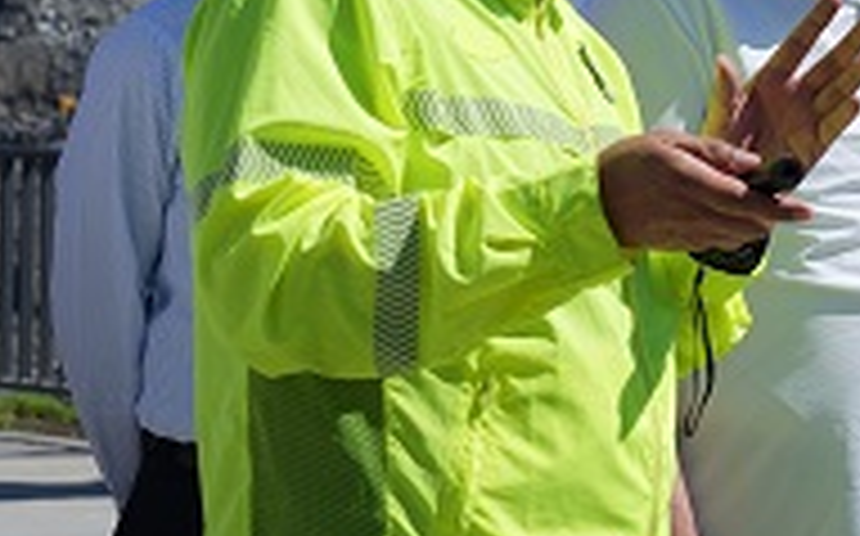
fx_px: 3232
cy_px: -90
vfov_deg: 9.4
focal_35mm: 138
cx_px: 1166
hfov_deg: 14.4
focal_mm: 43
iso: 100
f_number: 5.6
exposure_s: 1/1000
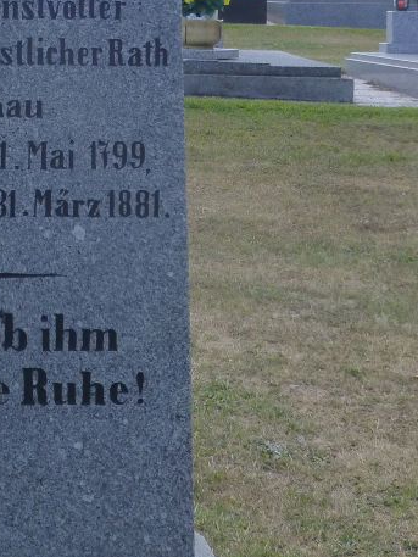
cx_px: -30
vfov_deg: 16.3
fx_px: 1915
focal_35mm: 119
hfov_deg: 12.3
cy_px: 16
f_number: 4.4
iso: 160
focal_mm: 9
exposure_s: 1/500
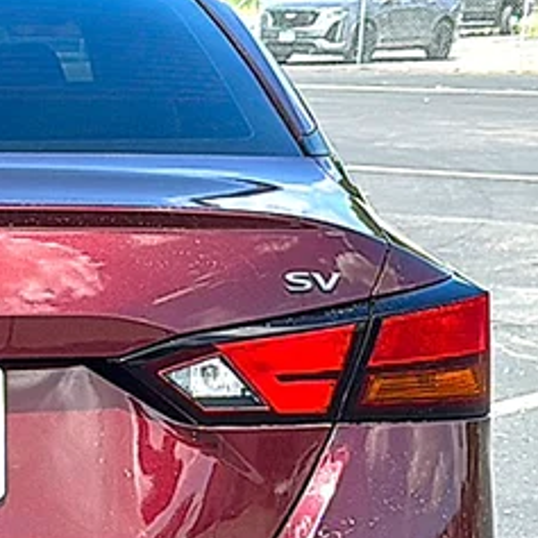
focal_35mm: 102
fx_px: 1794
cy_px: 476
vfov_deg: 16.8
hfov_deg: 16.3
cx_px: -120
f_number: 1.78
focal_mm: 6.86
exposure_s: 1/2212
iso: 80
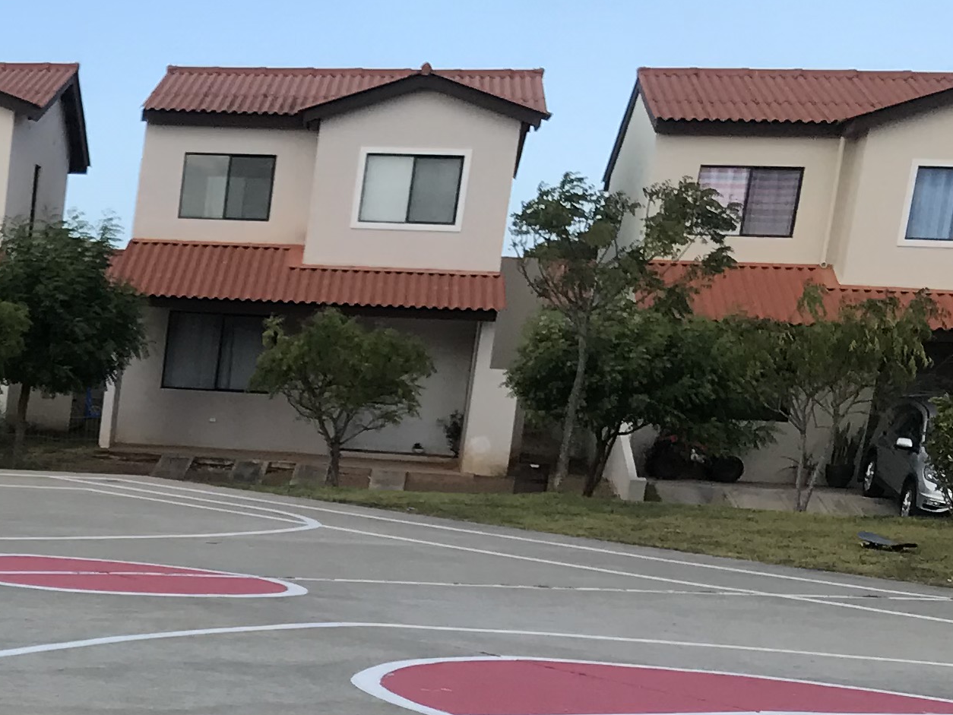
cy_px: 938
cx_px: -508
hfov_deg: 18.9
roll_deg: -2.2
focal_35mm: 90
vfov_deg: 15.6
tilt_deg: -11.7
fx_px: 2478
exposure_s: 1/1126
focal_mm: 3.99
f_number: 1.8
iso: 20
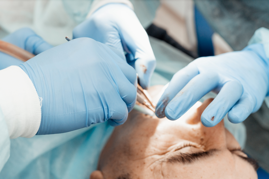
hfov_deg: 39.6
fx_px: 374
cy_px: 90
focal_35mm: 50
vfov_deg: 27.0
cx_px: 134
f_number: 5.6
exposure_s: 1/250
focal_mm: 50
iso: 1600
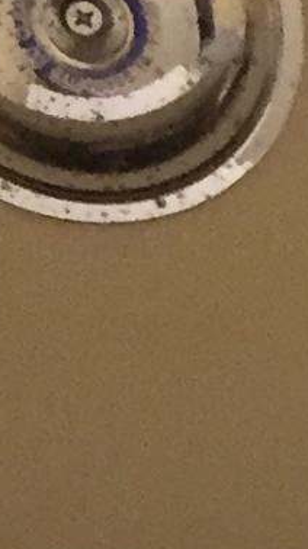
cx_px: 2017
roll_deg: -1.4
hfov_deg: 3.8
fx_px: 3652
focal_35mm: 251
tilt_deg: -27.0
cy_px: 1404
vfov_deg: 7.9
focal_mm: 4.15
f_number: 2.2
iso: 50
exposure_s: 1/30
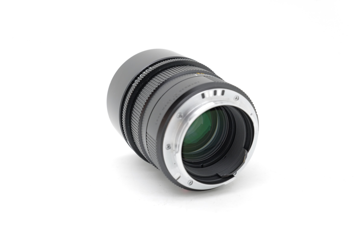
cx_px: 181
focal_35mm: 43
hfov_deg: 45.4
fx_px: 432
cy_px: 120
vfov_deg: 31.2
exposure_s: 1/60
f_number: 9
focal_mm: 43
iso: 800
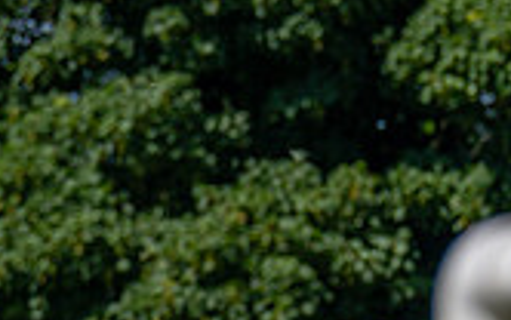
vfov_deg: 1.1
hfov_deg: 1.7
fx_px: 17336
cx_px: -337
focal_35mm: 1244
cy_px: 634
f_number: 4
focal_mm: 200
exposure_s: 1/2000
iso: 125
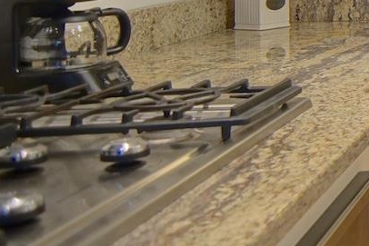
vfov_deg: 17.4
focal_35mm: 73
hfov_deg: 17.9
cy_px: -79
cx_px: 757
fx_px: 751
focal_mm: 11
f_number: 2.8
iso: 200
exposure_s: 1/60
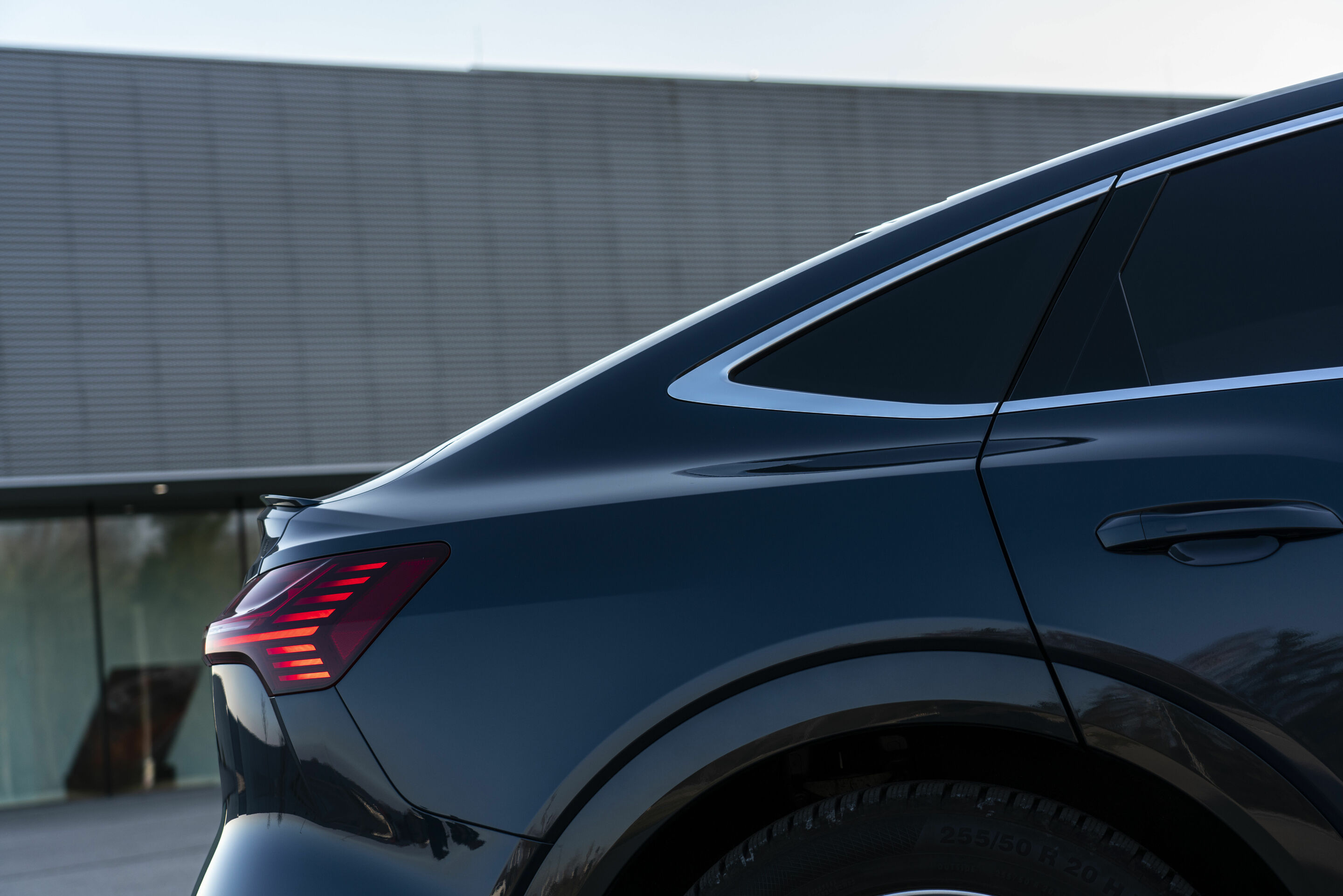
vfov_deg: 26.0
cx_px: 672
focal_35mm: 52
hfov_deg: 38.2
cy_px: 448
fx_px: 1940
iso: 50
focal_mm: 52
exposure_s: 1/320
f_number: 4
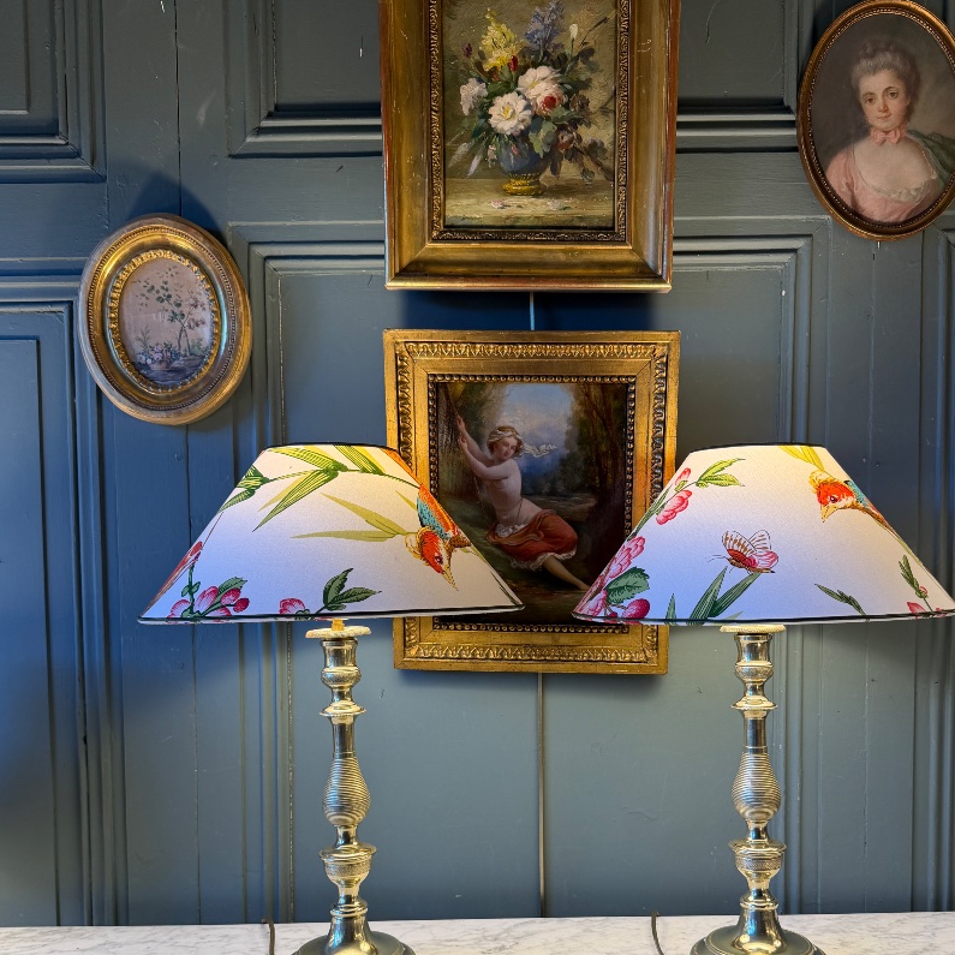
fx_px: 999
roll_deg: +0.3
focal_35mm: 32
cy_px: 633
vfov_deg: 50.2
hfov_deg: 51.0
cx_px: 526
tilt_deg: -4.0
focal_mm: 6.76
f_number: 1.78
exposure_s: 1/100
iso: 80
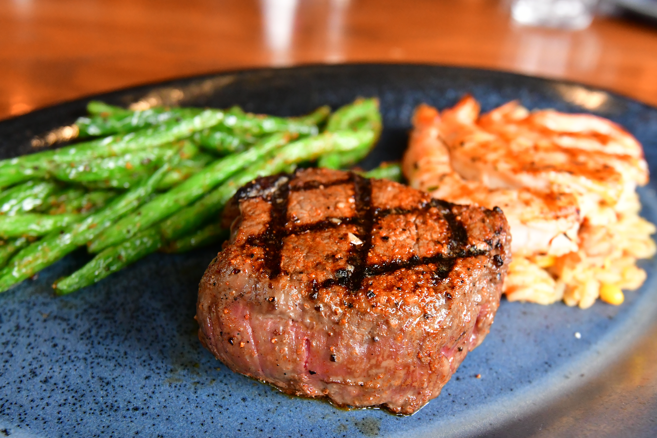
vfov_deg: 39.9
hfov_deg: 57.2
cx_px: 328
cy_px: 219
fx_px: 602
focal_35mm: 33
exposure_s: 1/200
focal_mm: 22
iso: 2500
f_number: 5
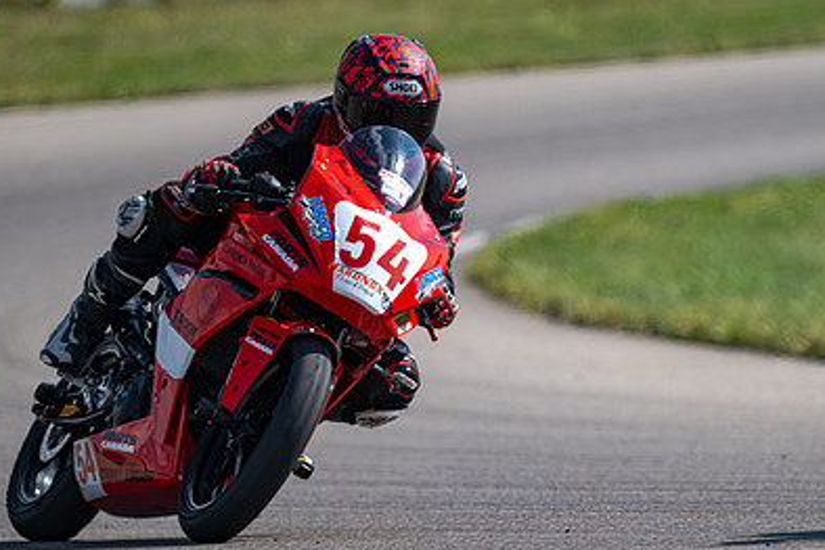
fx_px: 20265
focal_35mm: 884
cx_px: 448
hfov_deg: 2.3
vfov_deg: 1.6
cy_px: 403
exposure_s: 1/1250
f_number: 6.3
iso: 180
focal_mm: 600
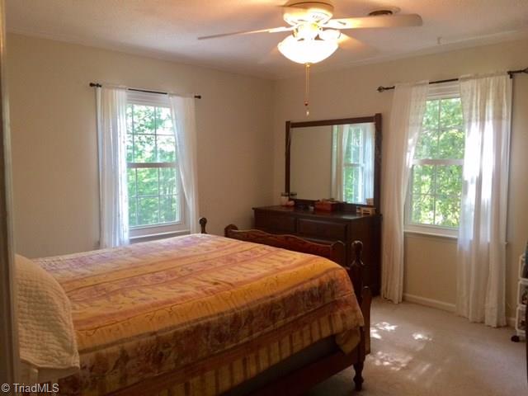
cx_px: 264
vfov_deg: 48.2
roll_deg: -1.9
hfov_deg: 61.7
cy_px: 198
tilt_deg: -5.8
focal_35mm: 29
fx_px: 442
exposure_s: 1/30
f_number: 2.2
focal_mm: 4.15
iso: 50
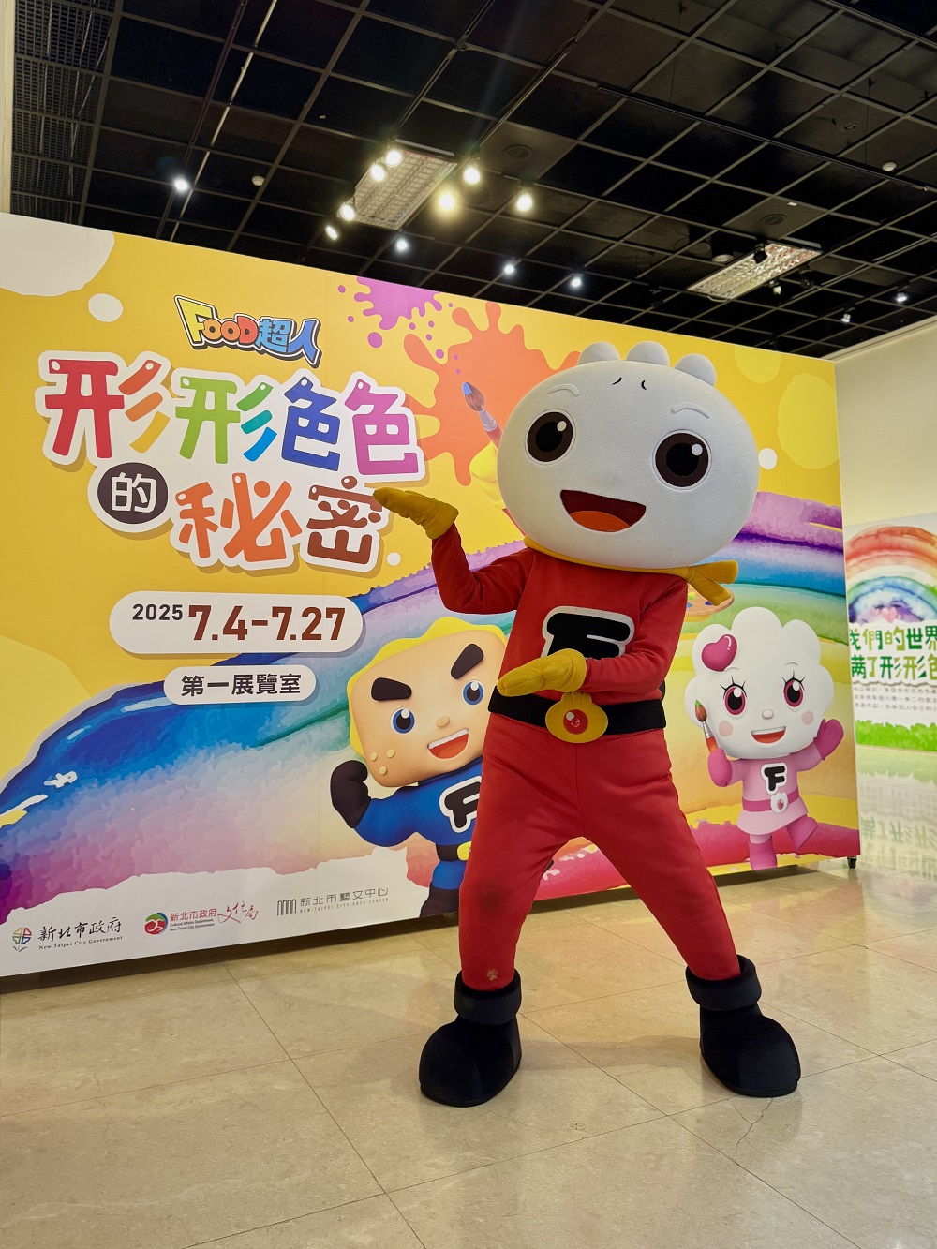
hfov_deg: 56.8
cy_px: 624
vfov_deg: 71.6
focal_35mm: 24
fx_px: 866
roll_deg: +1.8
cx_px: 468
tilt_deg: +5.5
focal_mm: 6.76
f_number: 1.78
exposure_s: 1/60
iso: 160
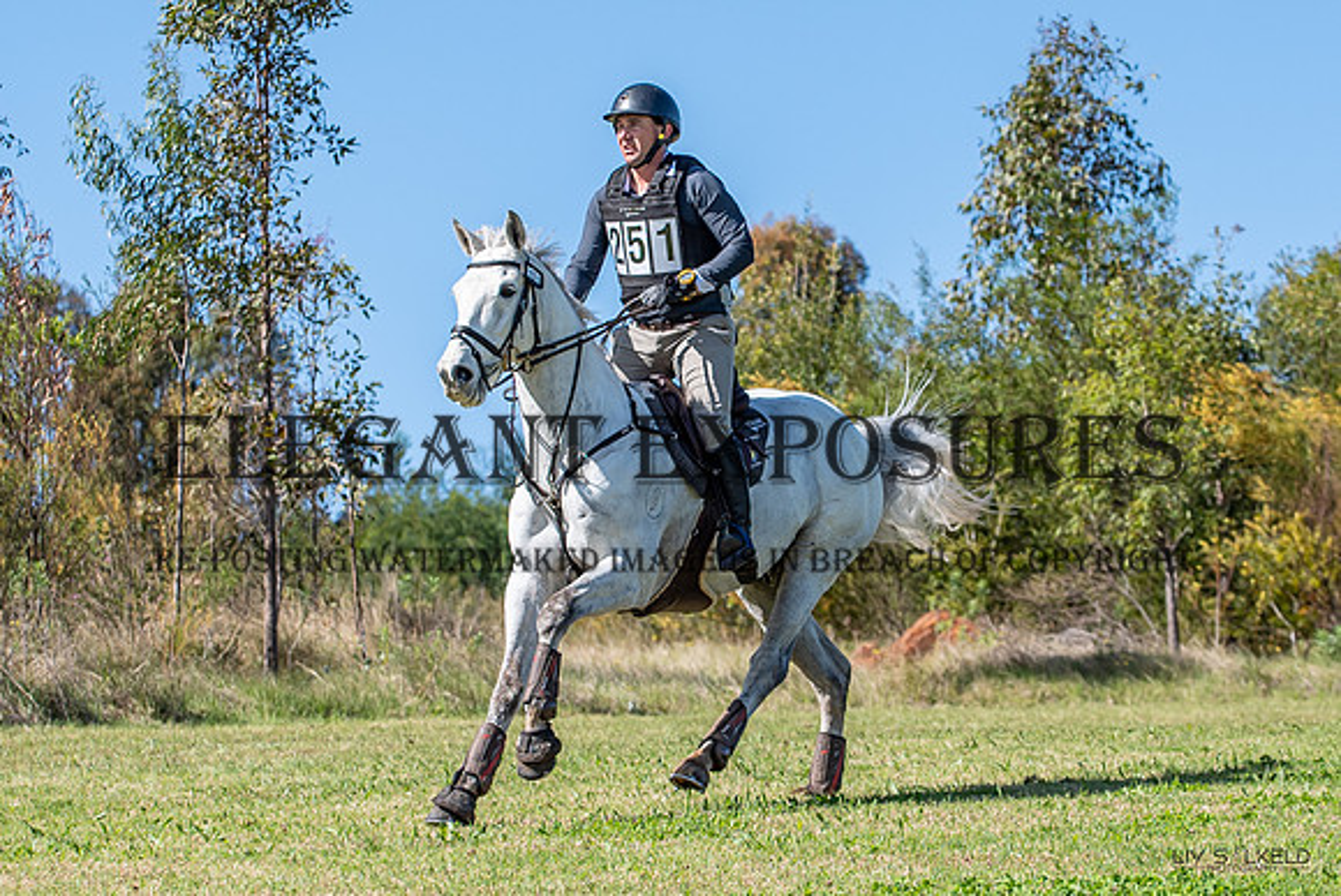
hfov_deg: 13.6
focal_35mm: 151
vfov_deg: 9.1
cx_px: 774
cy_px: 477
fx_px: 5641
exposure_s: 1/2000
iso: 160
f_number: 3.5
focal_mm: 80
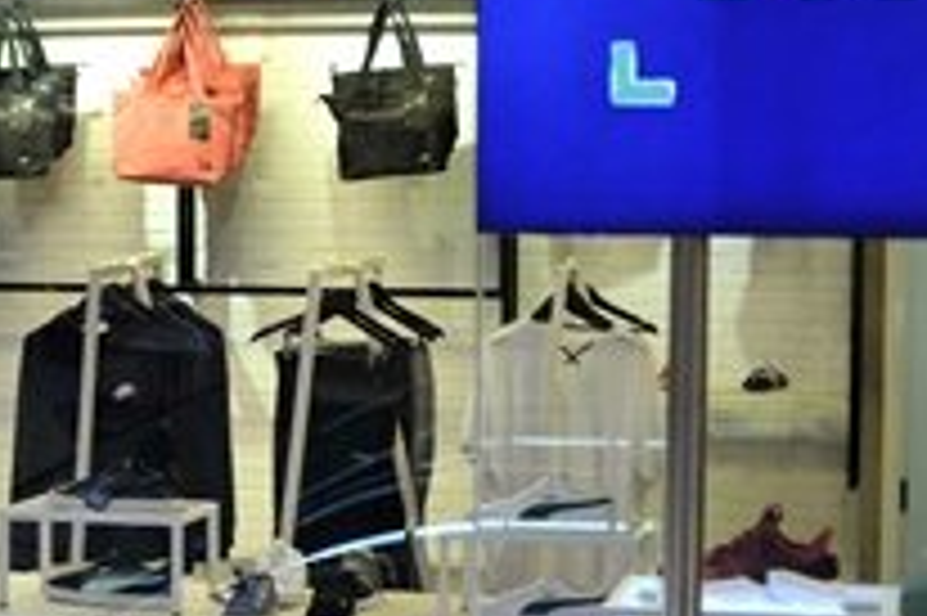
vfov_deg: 11.5
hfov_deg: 16.4
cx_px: -252
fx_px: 3062
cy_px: 328
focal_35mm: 119
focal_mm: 35
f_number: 2.8
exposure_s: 1/30
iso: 250
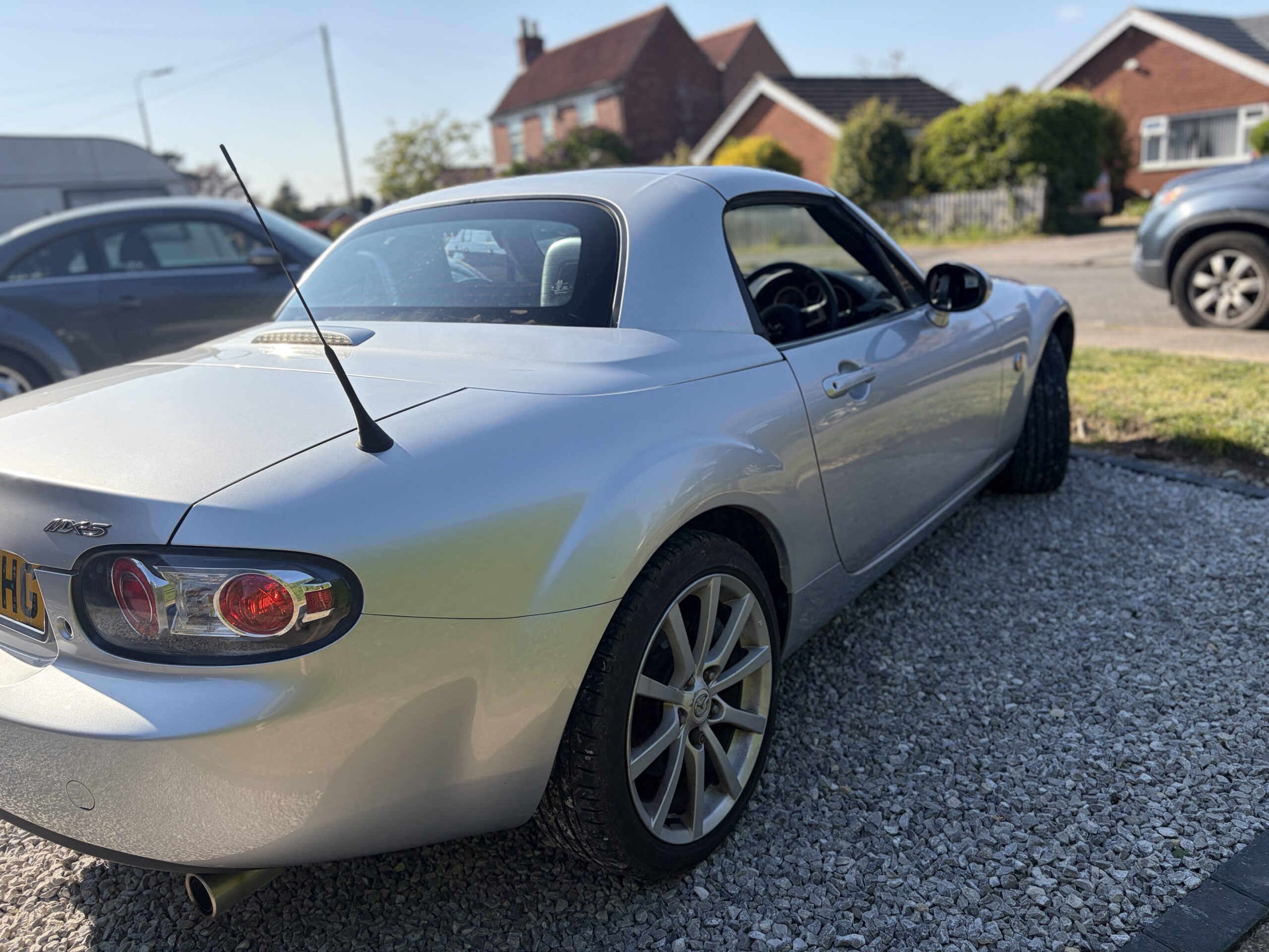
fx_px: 953
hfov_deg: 67.3
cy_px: 476
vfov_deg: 53.1
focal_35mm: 26
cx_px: 634
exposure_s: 1/3125
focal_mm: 5.96
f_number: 1.6
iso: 64
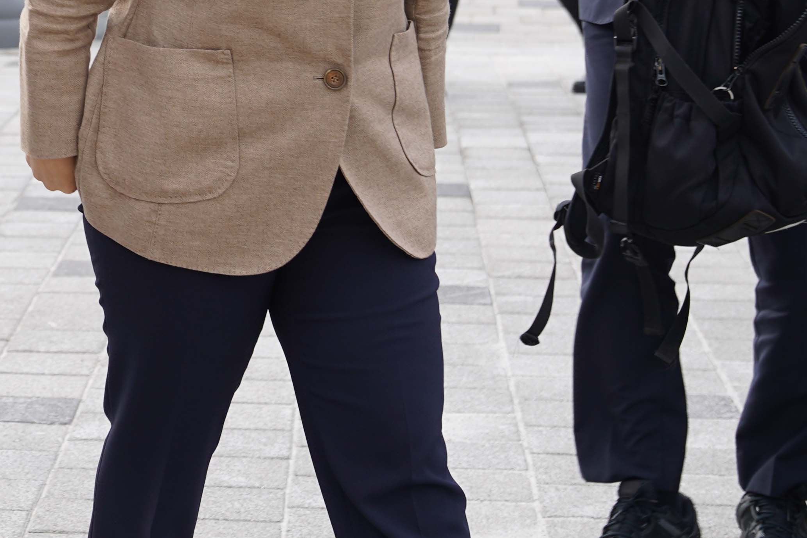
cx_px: -79
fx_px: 2869
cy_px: -165
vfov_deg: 10.5
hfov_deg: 15.6
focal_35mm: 128
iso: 100
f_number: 4
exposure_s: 1/250
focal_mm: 44
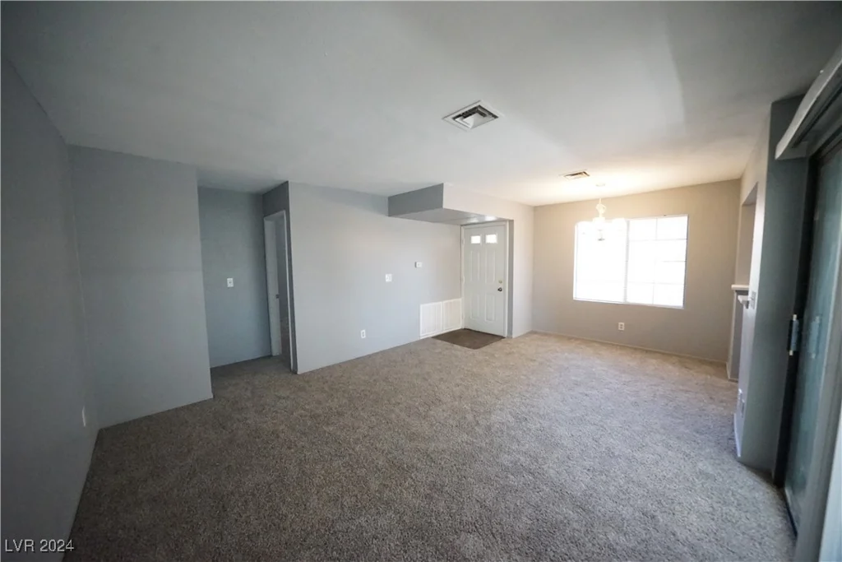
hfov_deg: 112.6
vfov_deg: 90.0
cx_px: 421
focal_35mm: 12
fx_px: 281
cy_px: 281
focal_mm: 12
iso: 12800
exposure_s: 1/250
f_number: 6.3
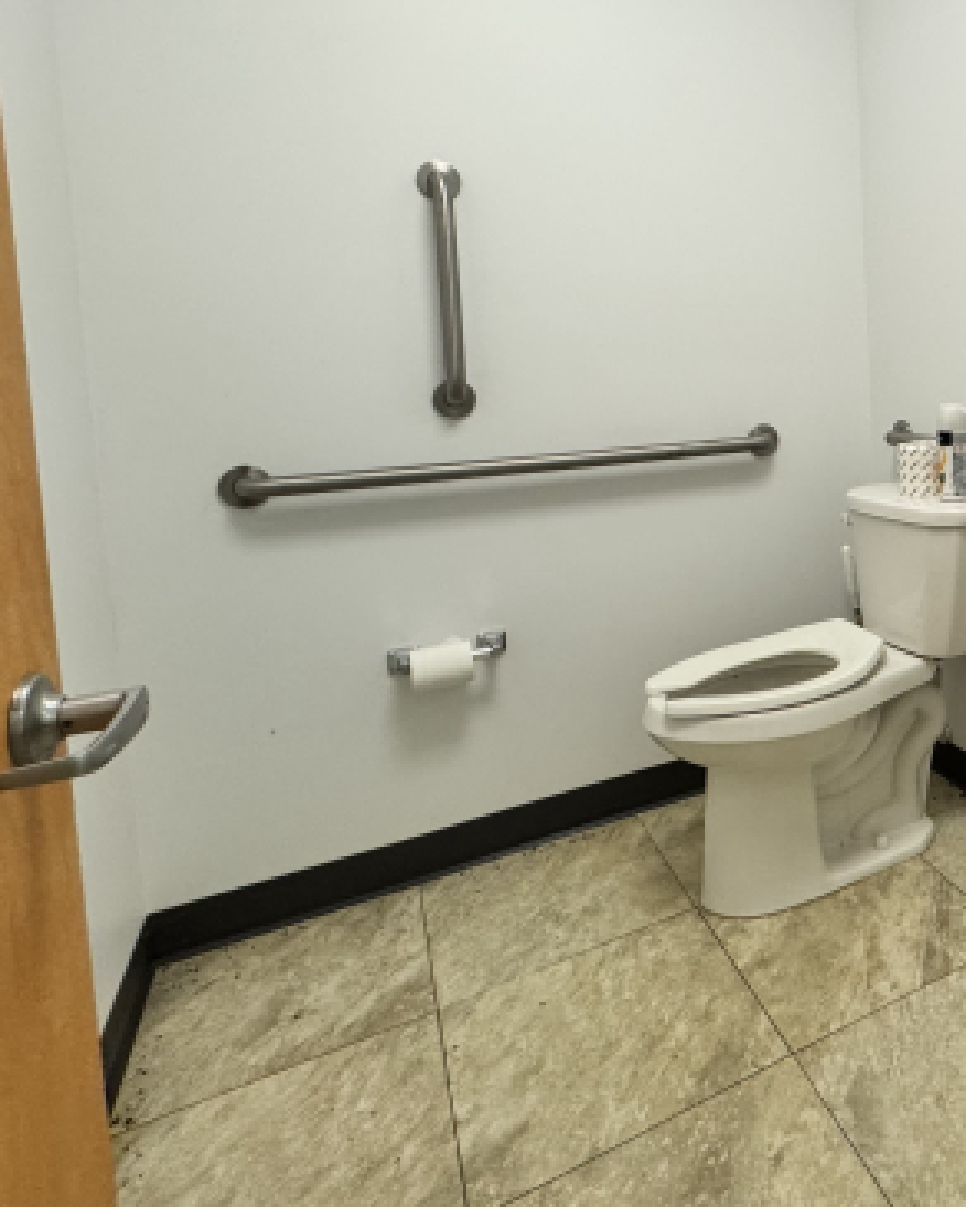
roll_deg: +1.9
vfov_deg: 66.4
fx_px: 893
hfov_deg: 48.4
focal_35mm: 25
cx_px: 931
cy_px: 410
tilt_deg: -2.9
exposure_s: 1/120
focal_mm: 2.22
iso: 200
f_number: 2.2
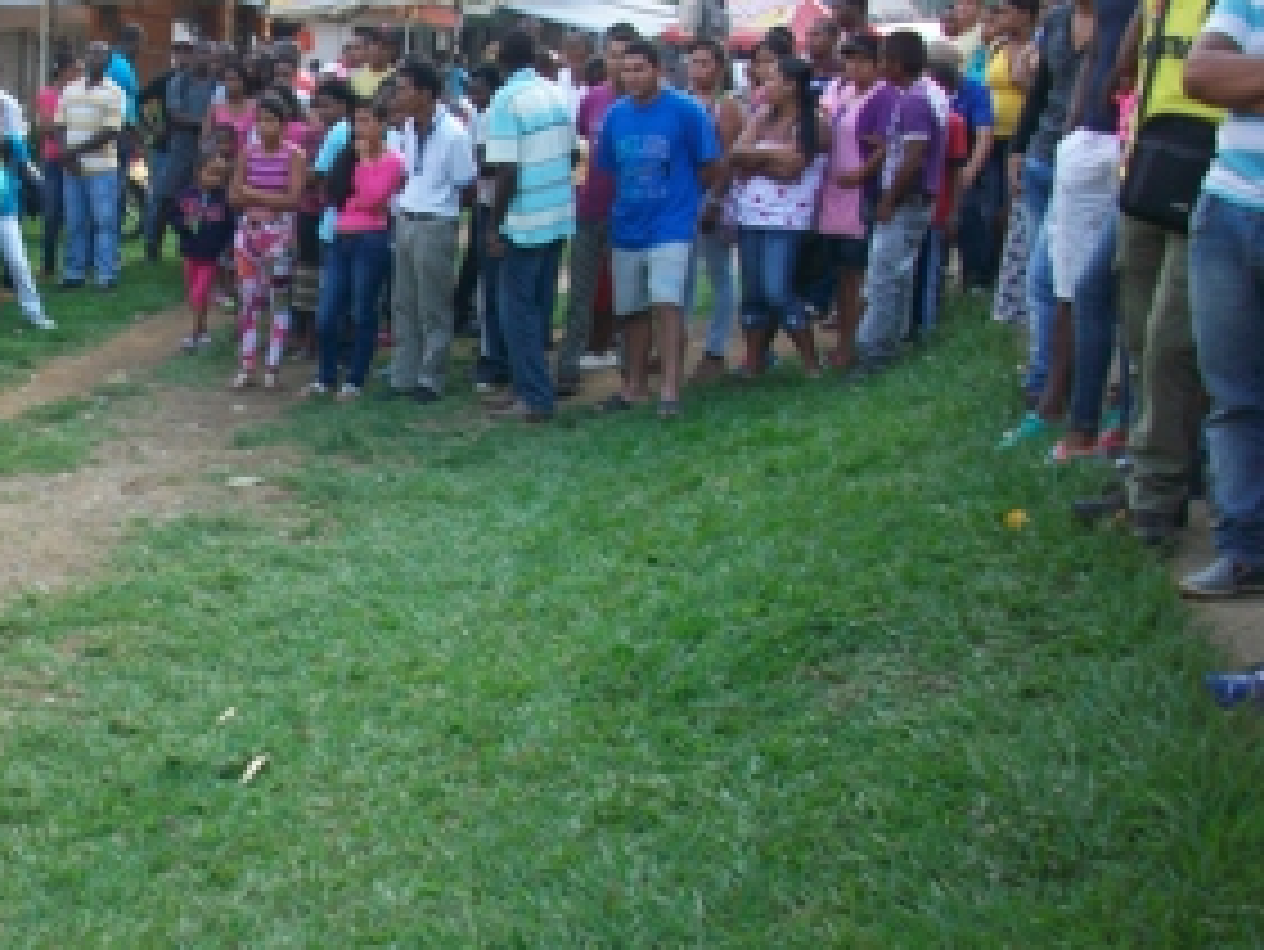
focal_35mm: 57
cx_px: 256
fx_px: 2082
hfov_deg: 32.8
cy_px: 389
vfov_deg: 25.6
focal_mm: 5.7
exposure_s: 1/100
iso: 64
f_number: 2.8
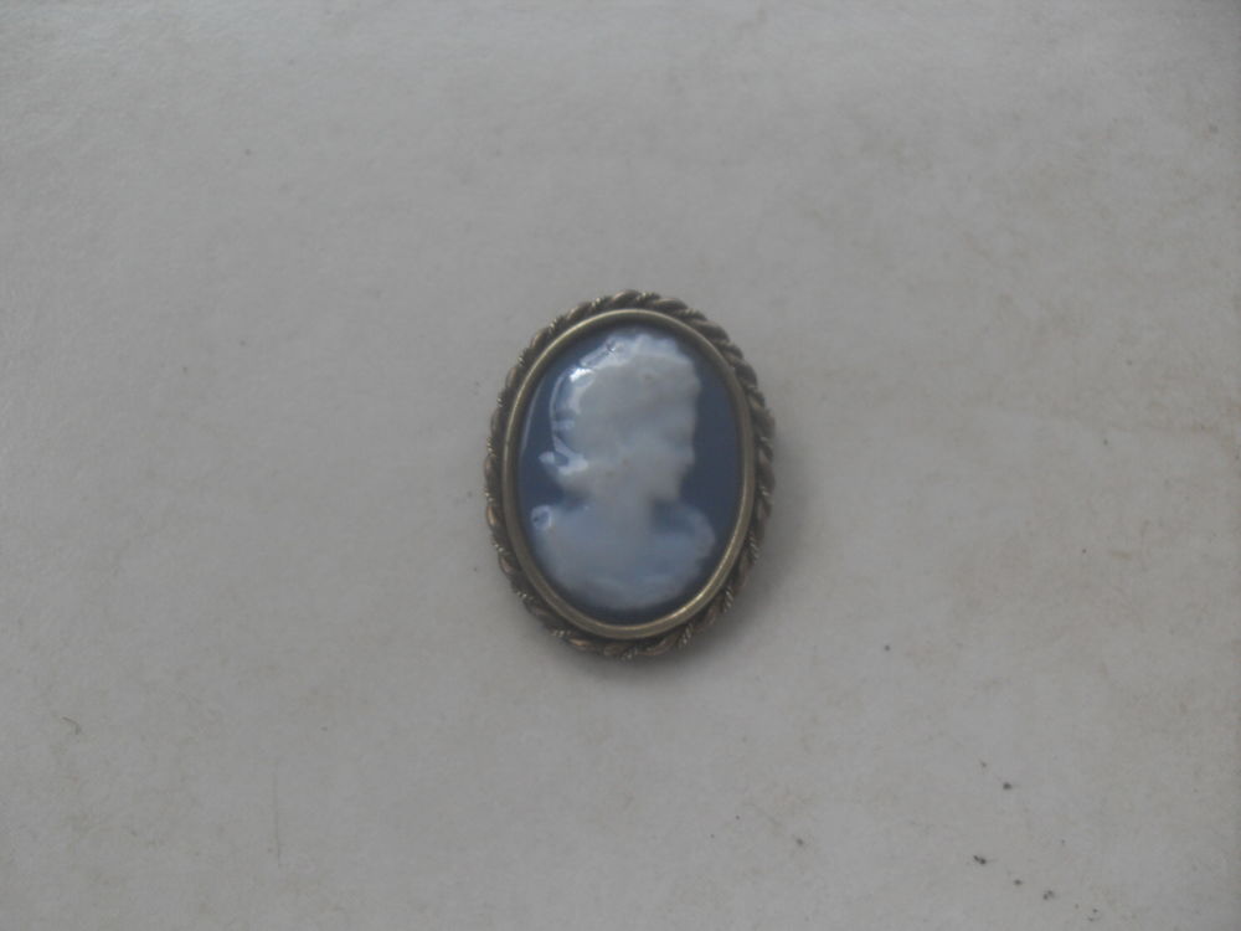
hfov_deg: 50.1
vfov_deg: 38.7
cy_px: 466
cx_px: 620
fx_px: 1326
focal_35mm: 37
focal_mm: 6.3
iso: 80
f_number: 8.9
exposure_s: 1/60
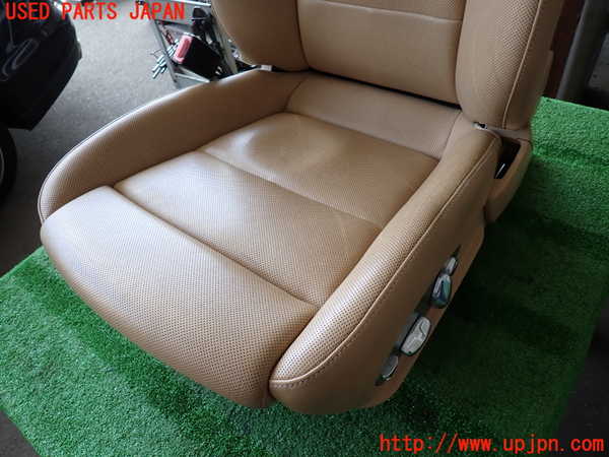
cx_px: 304
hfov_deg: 69.4
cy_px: 228
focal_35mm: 25
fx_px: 440
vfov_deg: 54.9
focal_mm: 4.5
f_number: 2
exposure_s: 1/125
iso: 100
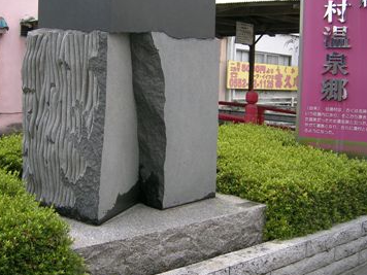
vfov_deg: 32.8
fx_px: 466
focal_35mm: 44
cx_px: 167
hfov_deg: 42.9
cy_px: 117
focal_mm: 5.4
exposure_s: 1/273
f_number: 2.8
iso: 50
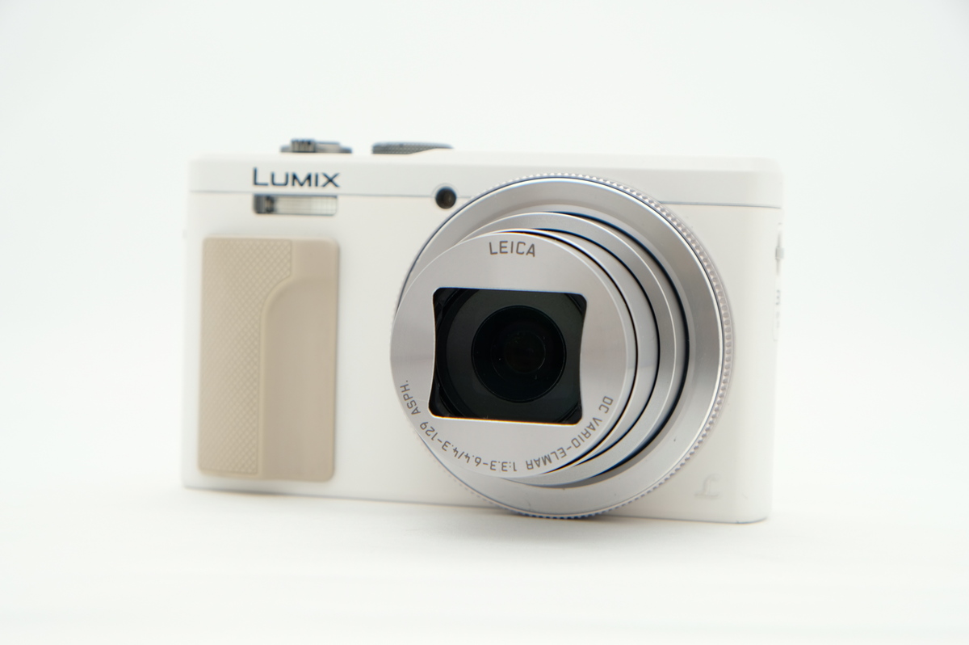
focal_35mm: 69
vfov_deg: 19.7
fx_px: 1856
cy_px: 322
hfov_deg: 29.3
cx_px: 484
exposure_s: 1/125
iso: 200
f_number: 8
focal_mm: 46.3
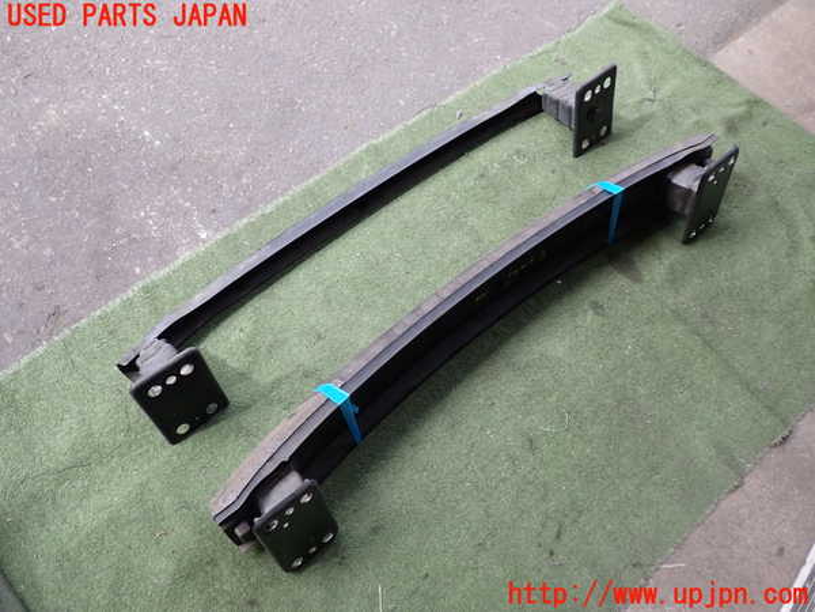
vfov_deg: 46.8
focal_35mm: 30
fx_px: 706
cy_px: 306
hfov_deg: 60.0
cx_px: 408
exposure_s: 1/160
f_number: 2.3
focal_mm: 5.4
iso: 100
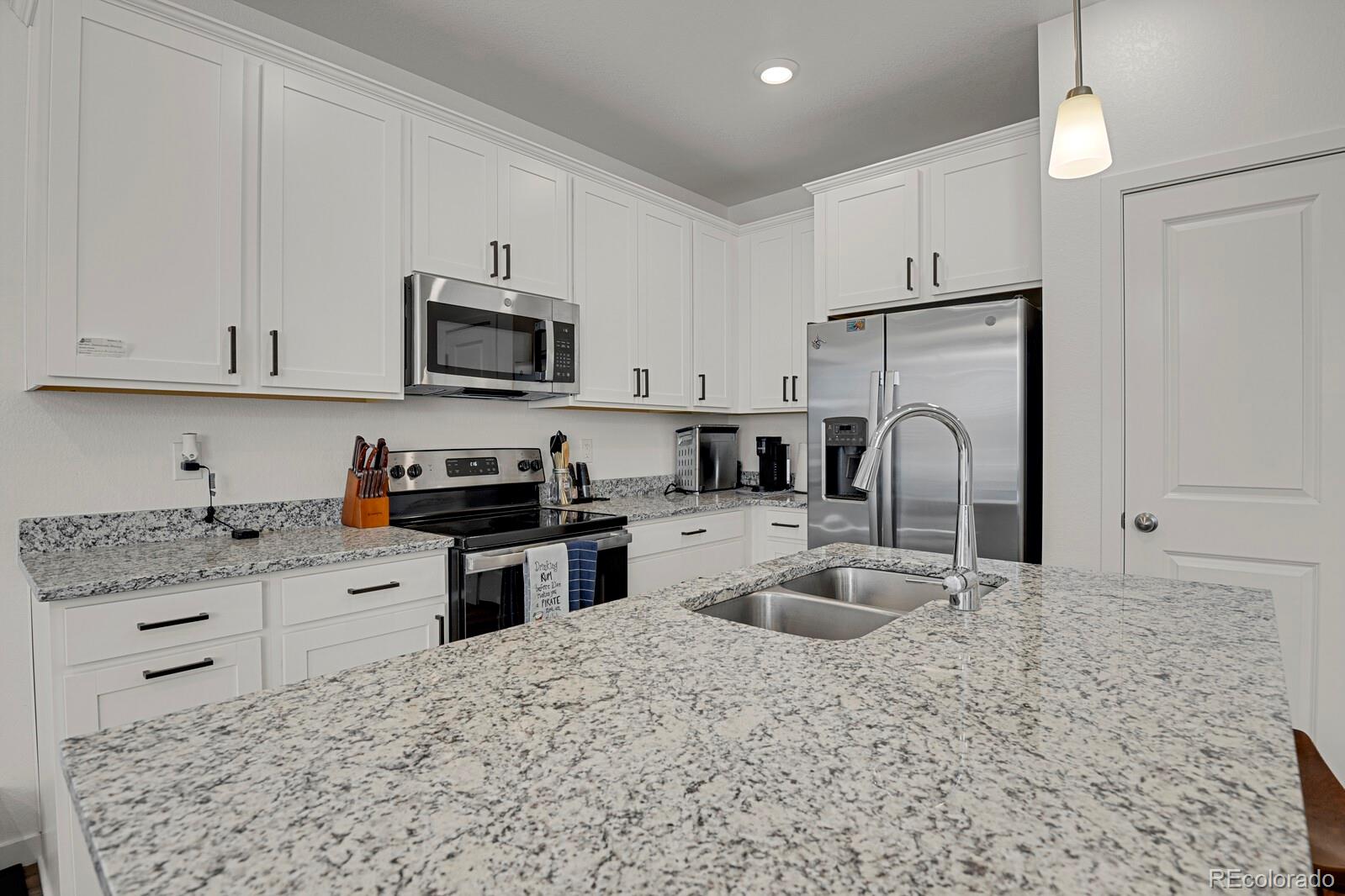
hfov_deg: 93.3
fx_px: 635
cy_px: 448
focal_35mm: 17
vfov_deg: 70.4
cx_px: 672
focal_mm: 17
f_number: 8
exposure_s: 1/20
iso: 4500
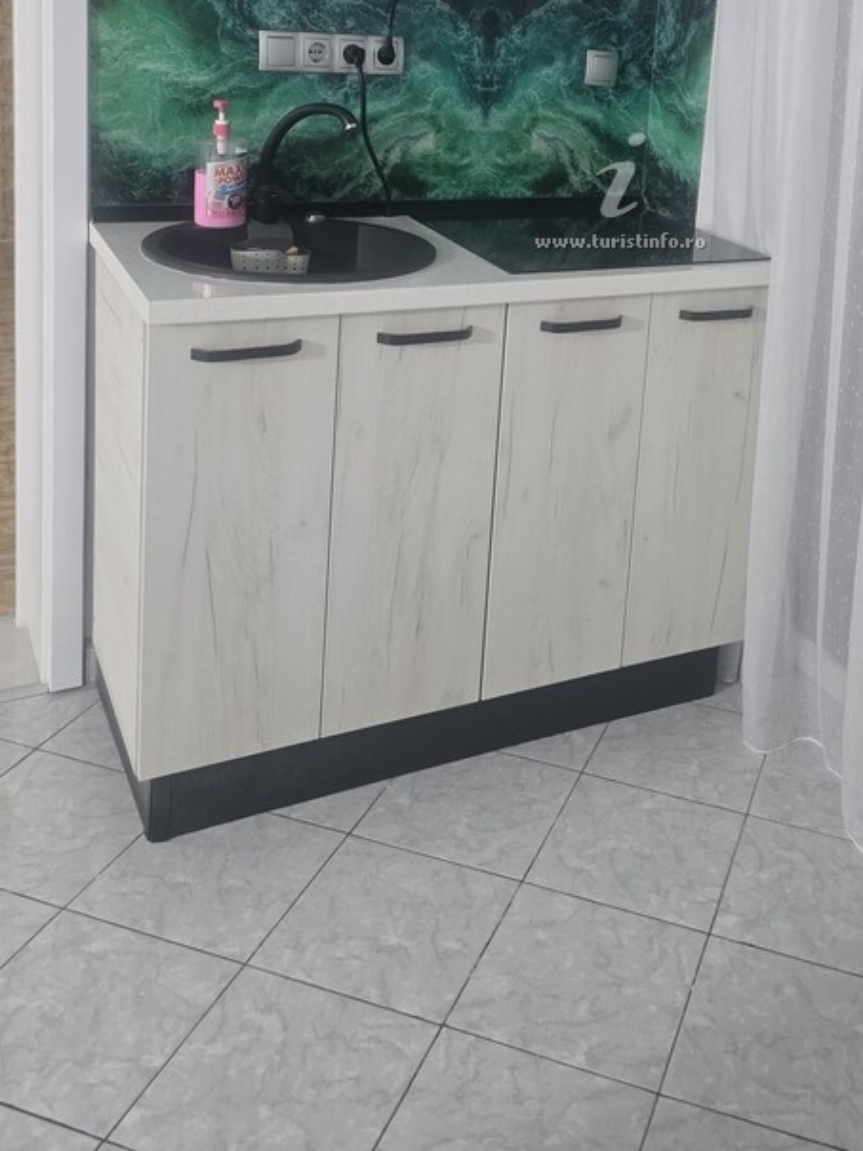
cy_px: 215
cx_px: 648
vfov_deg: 45.2
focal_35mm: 39
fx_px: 1296
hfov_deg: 36.0
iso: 1000
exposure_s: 1/100
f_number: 1.7
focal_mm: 6.3
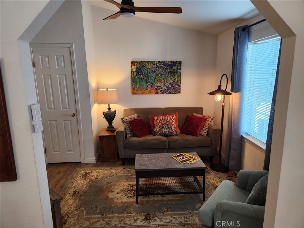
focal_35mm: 23
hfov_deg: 73.9
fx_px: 202
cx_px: 152
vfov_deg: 58.9
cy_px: 114
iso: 320
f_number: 1.8
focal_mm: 5.4
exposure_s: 1/120
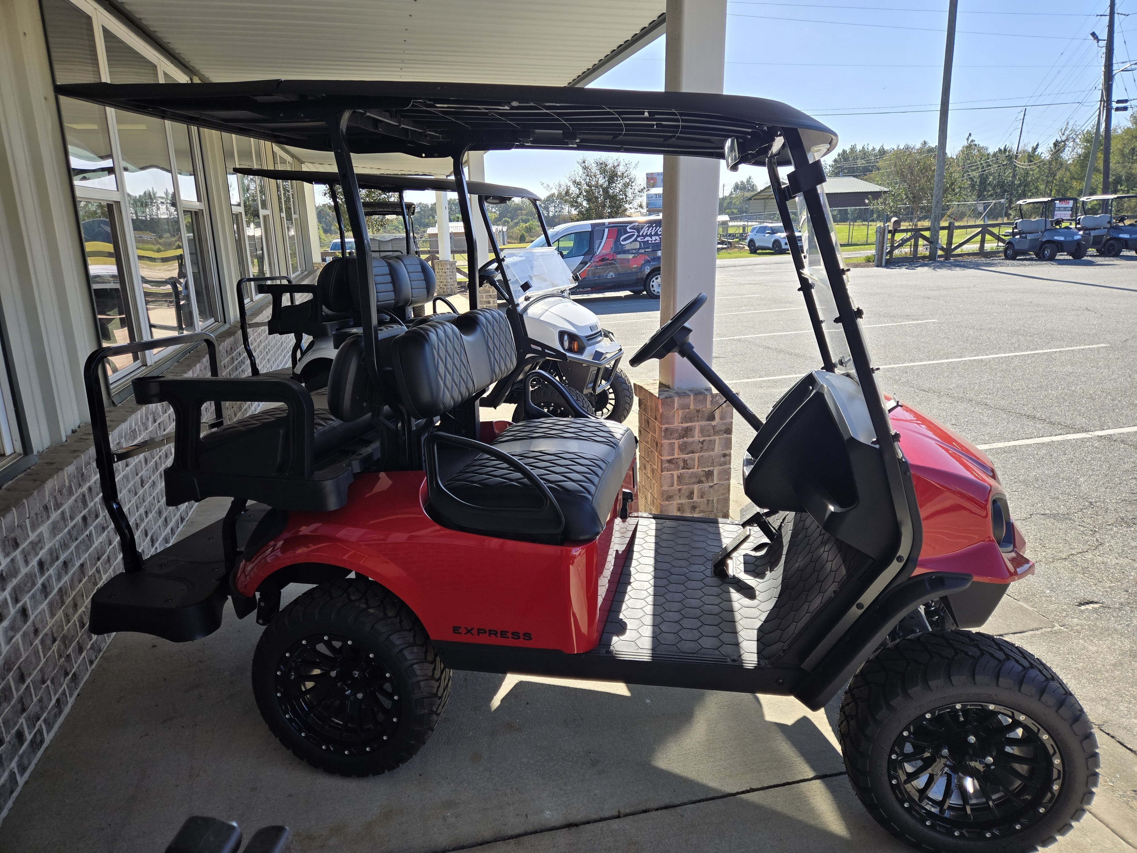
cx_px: 568
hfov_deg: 73.9
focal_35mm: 23
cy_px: 426
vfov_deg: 58.9
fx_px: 755
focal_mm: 5.4
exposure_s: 1/1501
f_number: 1.8
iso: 25
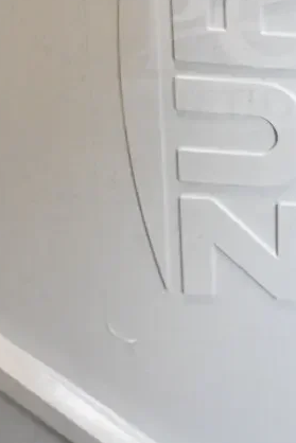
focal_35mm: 118
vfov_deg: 17.1
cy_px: 45
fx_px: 1454
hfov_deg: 11.6
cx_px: 240
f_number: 4.8
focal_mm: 36
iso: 9000
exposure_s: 1/60
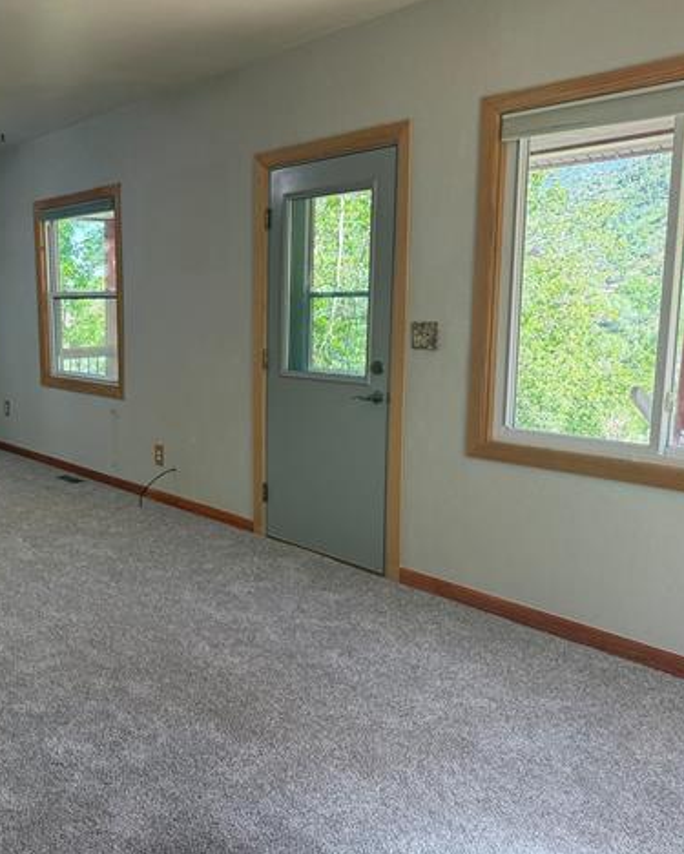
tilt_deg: -9.2
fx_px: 809
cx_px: 122
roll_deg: +1.0
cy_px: 421
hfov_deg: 43.4
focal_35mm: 32
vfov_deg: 55.6
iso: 200
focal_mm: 6.76
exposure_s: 1/179
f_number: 1.78
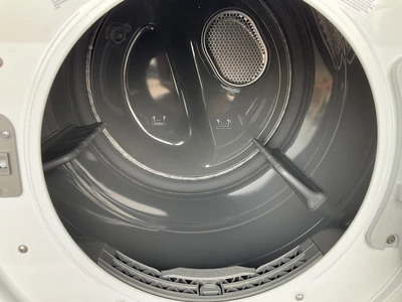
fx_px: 337
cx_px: 201
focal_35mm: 29
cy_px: 151
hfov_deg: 61.7
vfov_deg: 48.2
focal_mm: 3
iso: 50
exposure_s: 1/122
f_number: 1.8
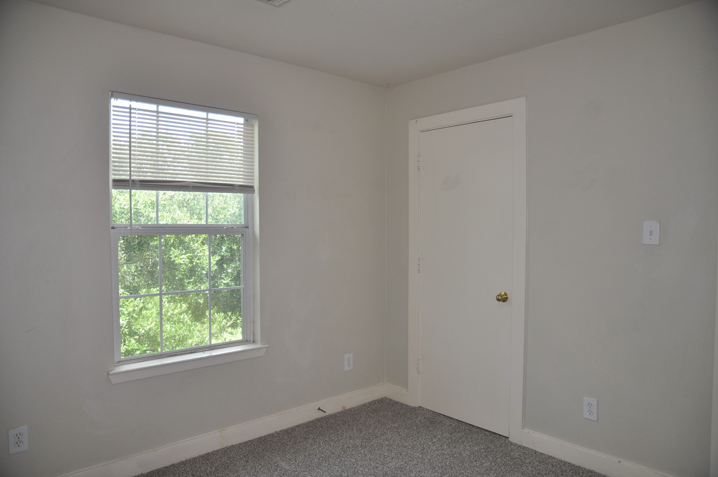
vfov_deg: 53.0
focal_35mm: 24
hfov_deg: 73.8
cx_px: 359
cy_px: 238
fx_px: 478
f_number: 3.5
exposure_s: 1/200
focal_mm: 16
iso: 320
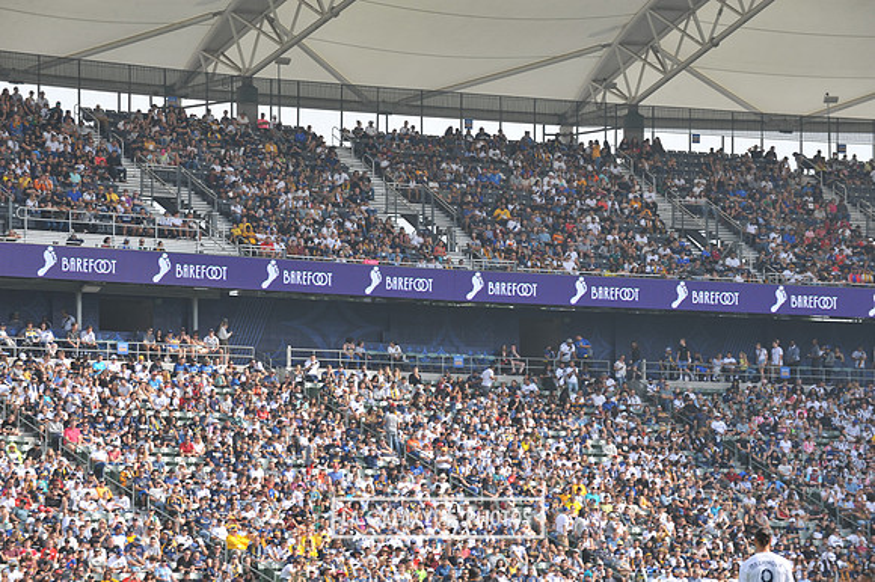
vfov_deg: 9.1
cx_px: 438
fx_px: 3644
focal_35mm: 150
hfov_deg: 13.7
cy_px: 291
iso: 250
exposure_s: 1/320
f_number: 9
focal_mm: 150
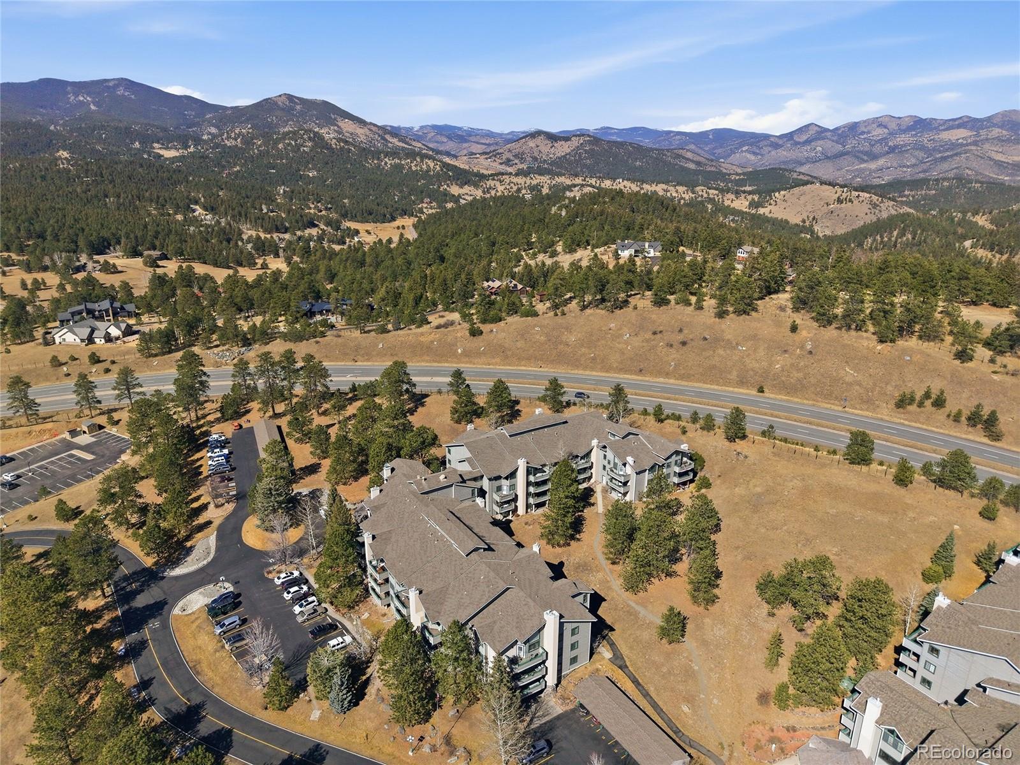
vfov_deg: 56.8
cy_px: 382
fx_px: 707
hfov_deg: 71.6
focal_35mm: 24
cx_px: 510
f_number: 1.8
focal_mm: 8.7
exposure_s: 1/8000
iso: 110
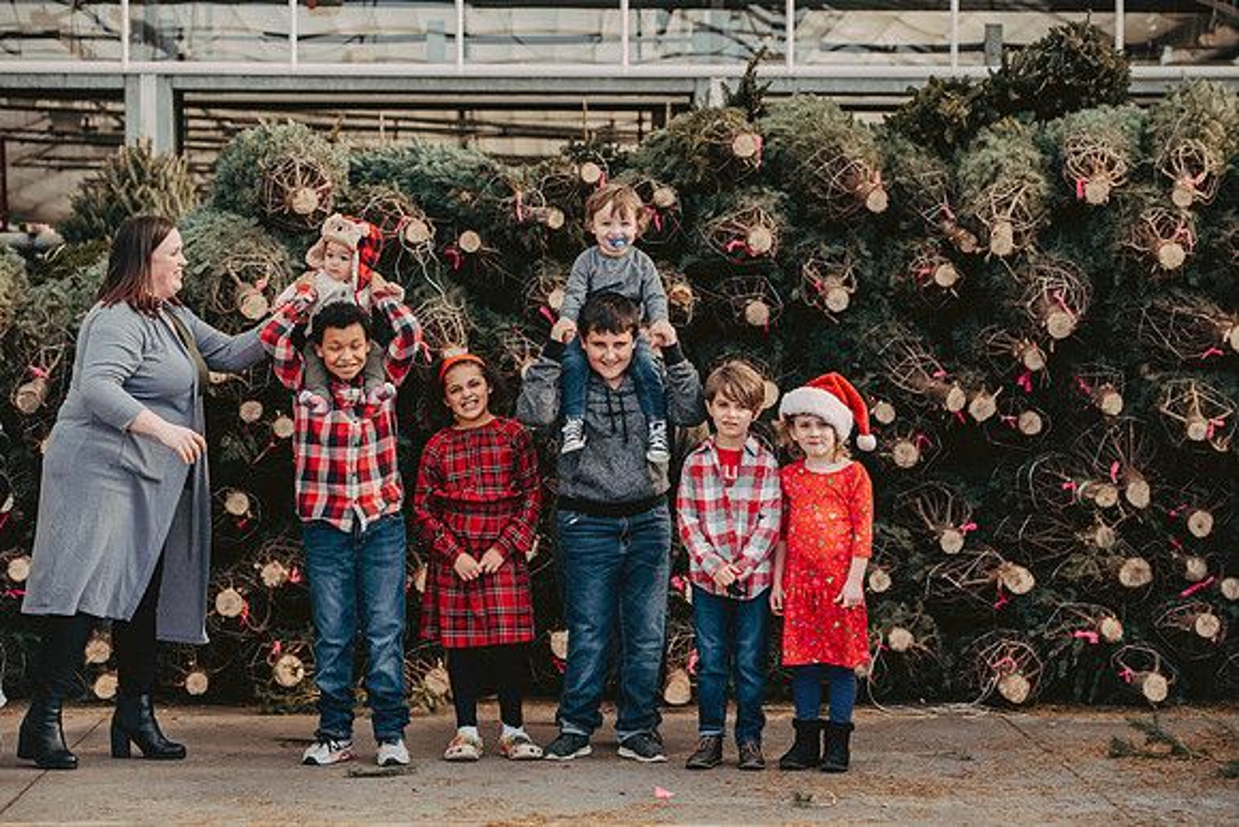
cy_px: 414
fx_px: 3787
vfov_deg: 12.5
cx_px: 620
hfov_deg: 18.6
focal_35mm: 110
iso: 800
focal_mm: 110
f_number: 4.5
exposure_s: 1/800
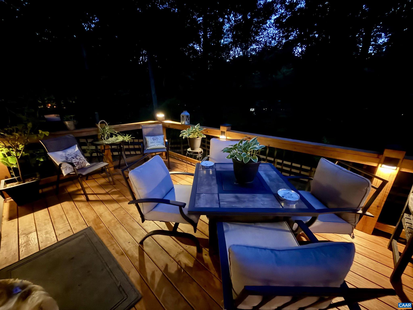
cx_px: 206
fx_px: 167
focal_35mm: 14
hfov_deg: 102.1
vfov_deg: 85.7
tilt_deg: -18.0
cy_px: 155
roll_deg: +0.0
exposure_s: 1/4
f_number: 2.2
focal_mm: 2.22
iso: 2000
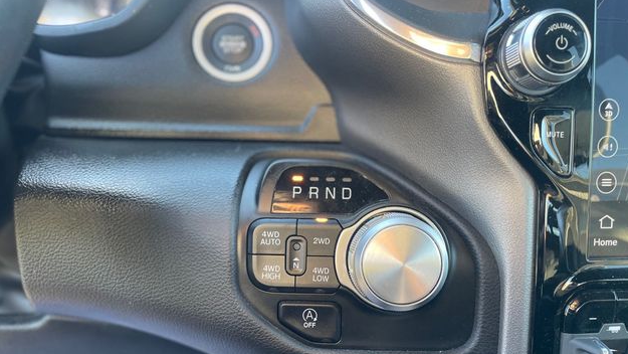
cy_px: 235
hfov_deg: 66.0
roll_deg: +0.8
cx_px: 320
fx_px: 483
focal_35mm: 29
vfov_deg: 39.7
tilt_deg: -17.2
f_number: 1.6
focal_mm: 4.2
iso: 125
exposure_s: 1/61
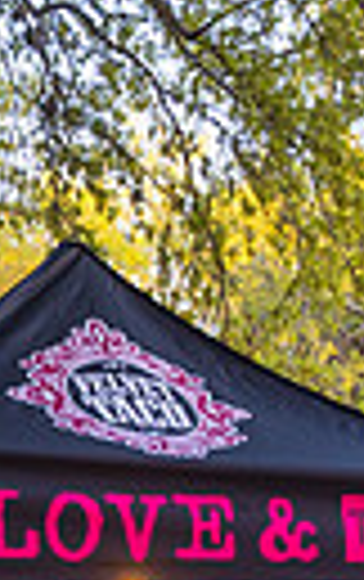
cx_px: 135
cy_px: 773
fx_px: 1914
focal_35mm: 121
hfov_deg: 10.9
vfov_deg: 16.2
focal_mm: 26.5
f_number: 4
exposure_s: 1/500
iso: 1250
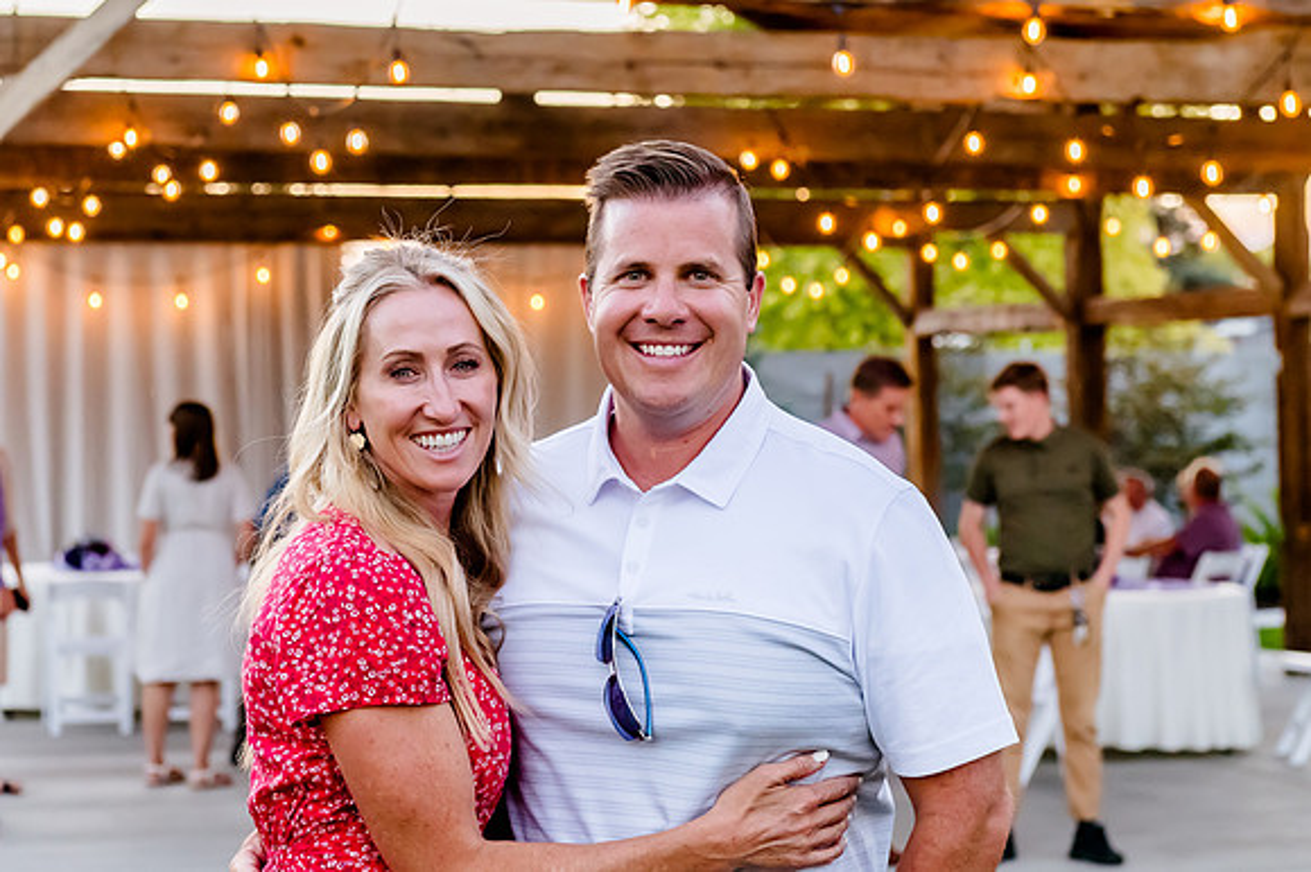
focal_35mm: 95
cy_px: 302
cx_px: 484
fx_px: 3442
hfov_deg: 21.5
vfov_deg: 14.4
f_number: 5
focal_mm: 70
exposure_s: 1/640
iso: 1600
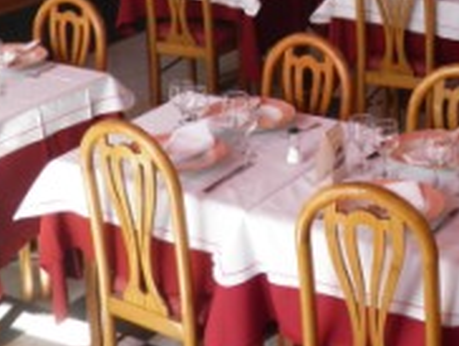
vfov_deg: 16.8
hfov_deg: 22.6
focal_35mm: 86
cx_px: 323
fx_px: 1142
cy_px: -13
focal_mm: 6.3
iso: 125
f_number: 3.1
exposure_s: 1/30
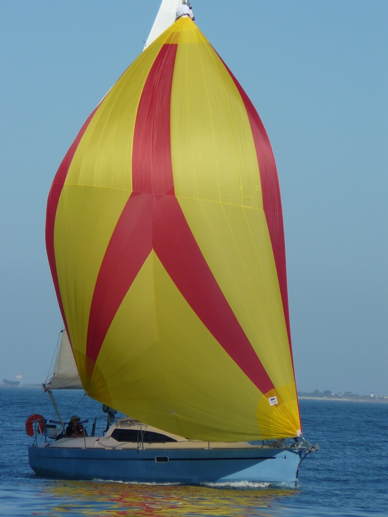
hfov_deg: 3.4
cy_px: 258
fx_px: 6454
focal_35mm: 432
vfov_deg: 4.6
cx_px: 194
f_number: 7.1
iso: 100
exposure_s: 1/500
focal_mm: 72
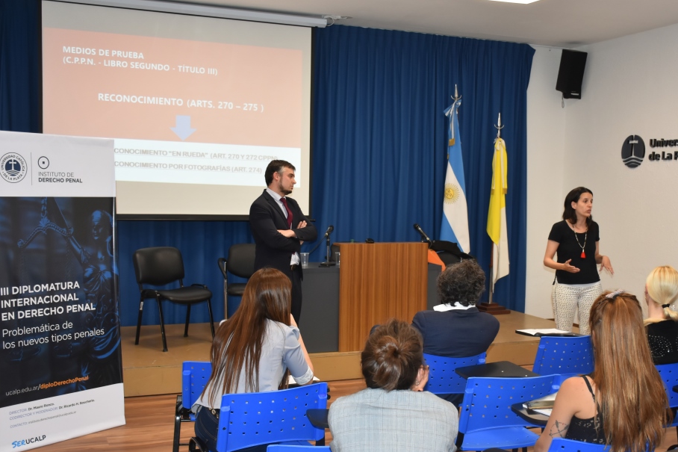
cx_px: 382
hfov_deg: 44.4
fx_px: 828
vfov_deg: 30.5
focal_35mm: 44
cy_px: 242
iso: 800
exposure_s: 1/100
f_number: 5
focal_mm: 26
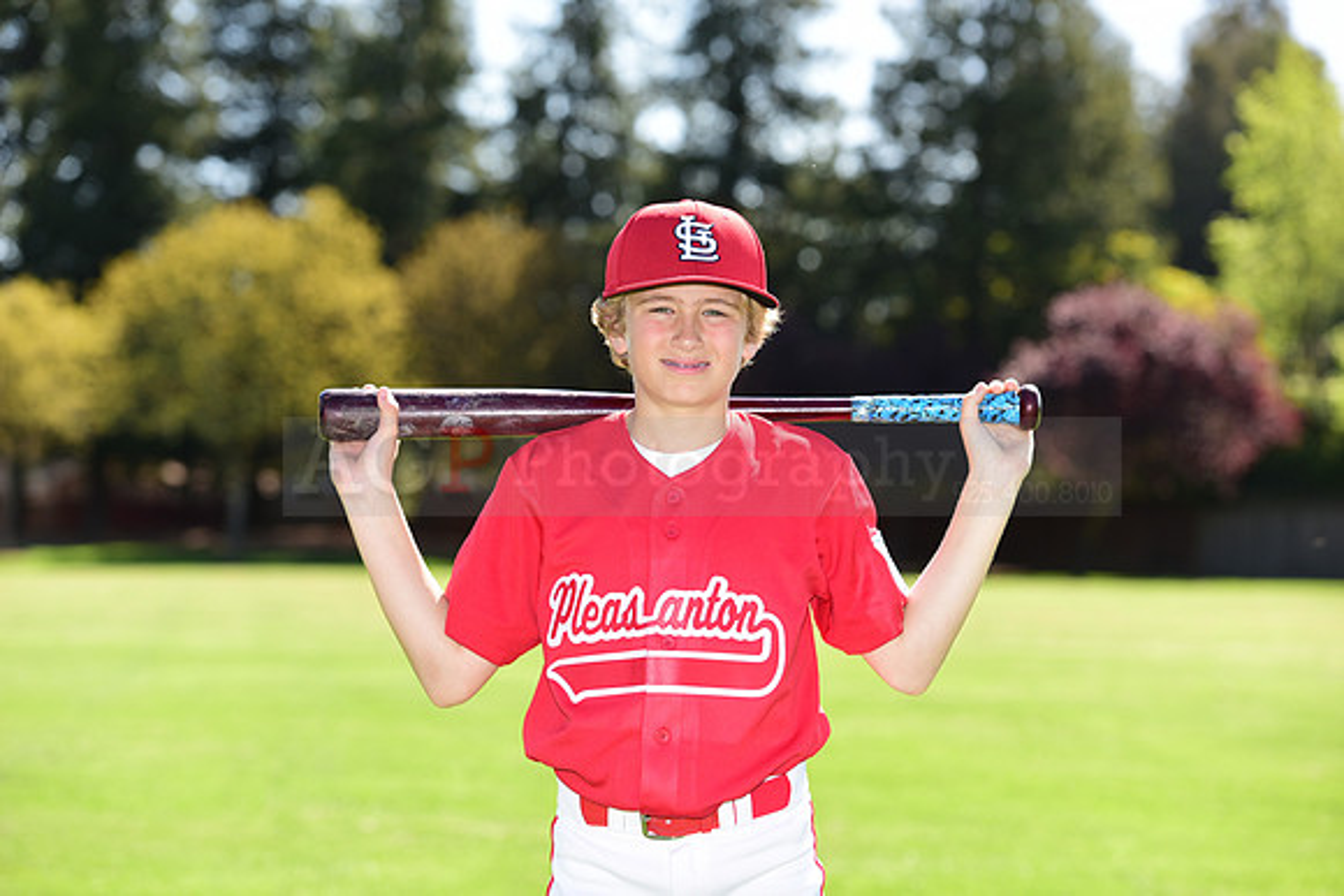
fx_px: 4556
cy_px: 448
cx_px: 672
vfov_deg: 11.2
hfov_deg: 16.8
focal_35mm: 122
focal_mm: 122
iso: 125
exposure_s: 1/320
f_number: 4.5
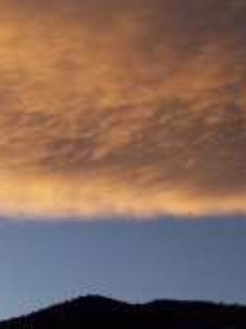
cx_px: -135
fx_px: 911
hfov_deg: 14.3
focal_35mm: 96
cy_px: 210
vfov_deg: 20.4
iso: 80
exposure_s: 1/250
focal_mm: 6.3
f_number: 2.8
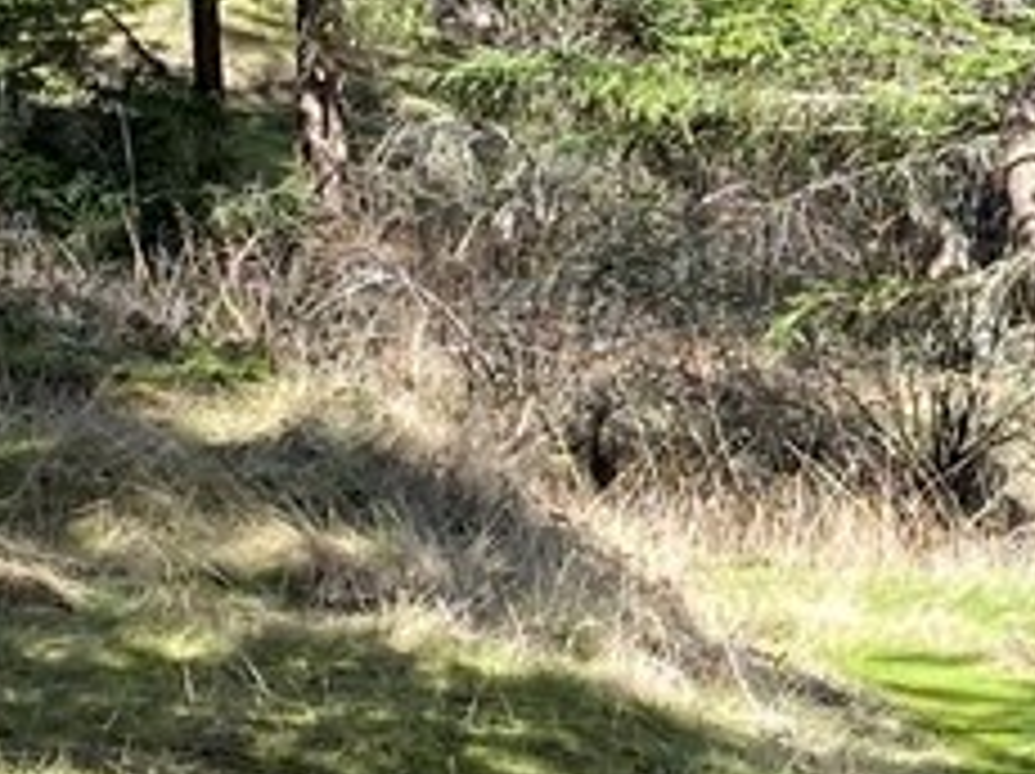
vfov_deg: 8.2
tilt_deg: -0.7
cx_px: 1278
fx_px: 5406
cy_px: 315
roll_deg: +1.0
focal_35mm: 181
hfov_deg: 10.7
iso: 32
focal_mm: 4.25
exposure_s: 1/762
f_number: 1.8
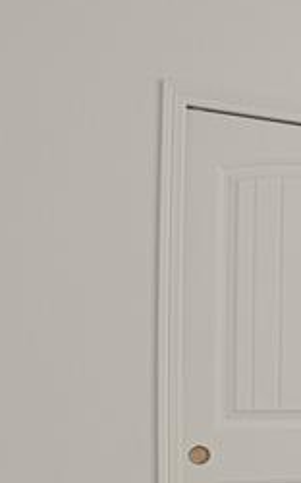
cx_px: 810
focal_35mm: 71
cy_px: 402
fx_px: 933
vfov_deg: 28.2
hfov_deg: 12.3
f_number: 8
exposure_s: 4
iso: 250
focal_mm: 17
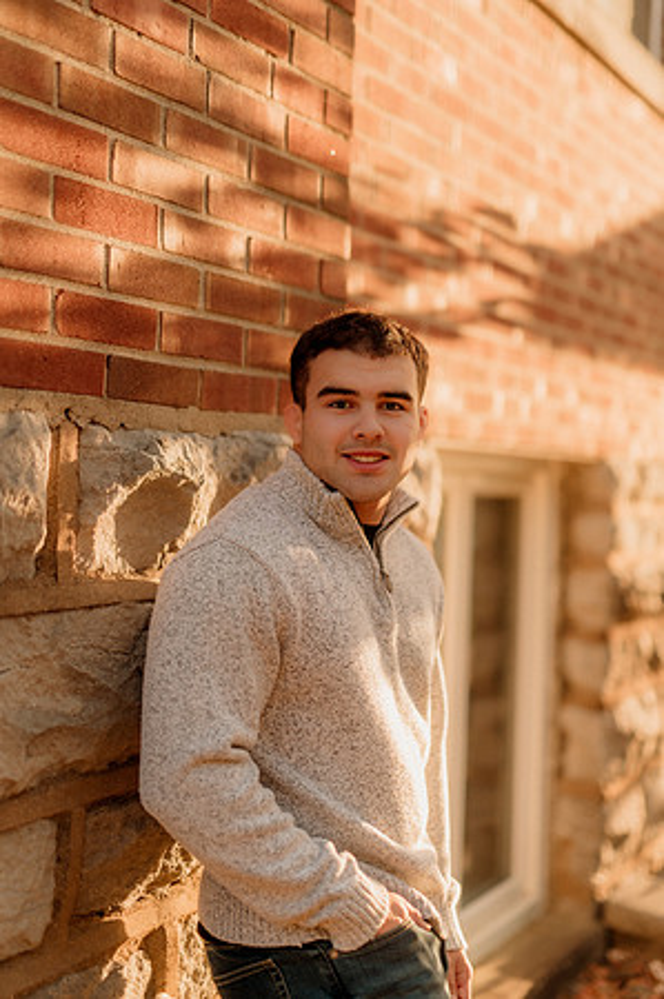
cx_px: 332
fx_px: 1386
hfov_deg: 26.9
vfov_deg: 39.6
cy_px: 500
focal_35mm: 50
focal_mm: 50
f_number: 1.4
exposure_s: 1/2000
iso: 250
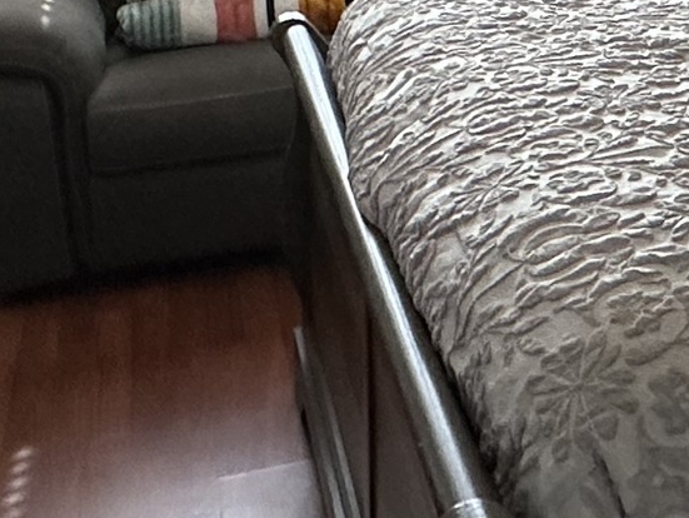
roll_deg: -0.9
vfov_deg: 17.4
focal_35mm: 78
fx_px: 1554
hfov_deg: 22.5
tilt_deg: -6.5
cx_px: 887
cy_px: -216
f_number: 2.2
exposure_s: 1/99
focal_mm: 2.22
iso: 250
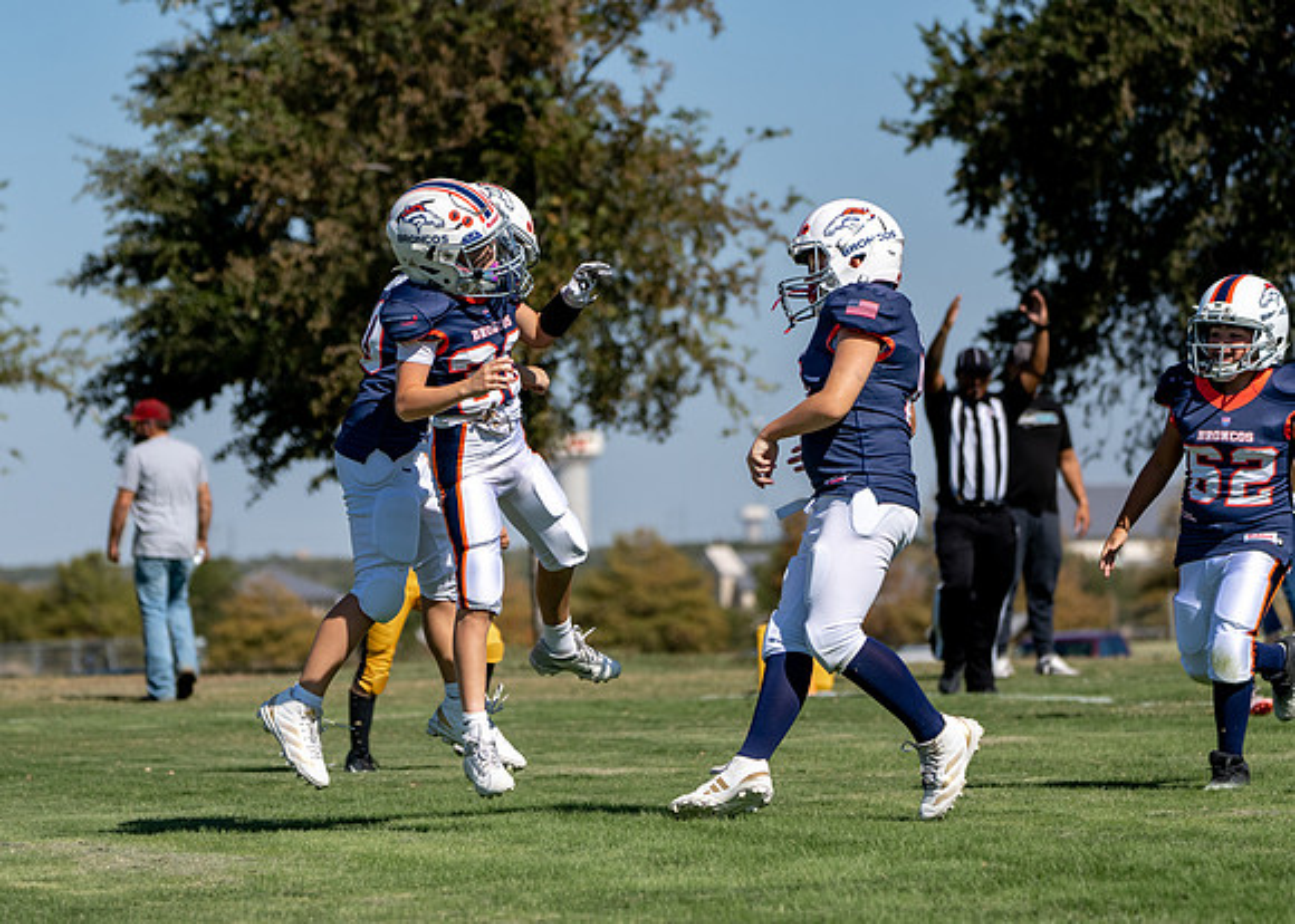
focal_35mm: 200
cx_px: 545
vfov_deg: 7.2
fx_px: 7336
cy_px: 489
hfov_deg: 10.1
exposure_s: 1/2500
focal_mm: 164
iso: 250
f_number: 5.6
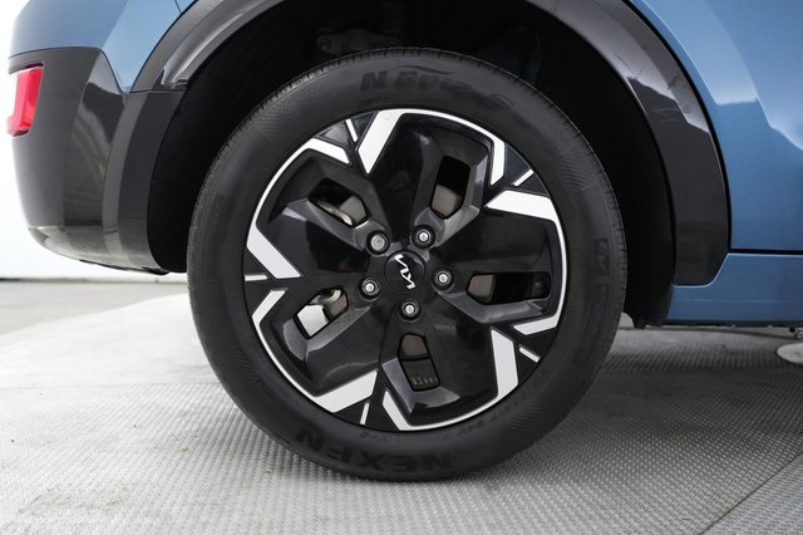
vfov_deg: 46.4
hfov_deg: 65.5
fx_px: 624
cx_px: 402
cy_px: 268
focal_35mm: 28
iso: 4000
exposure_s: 1/160
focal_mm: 28
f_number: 2.8
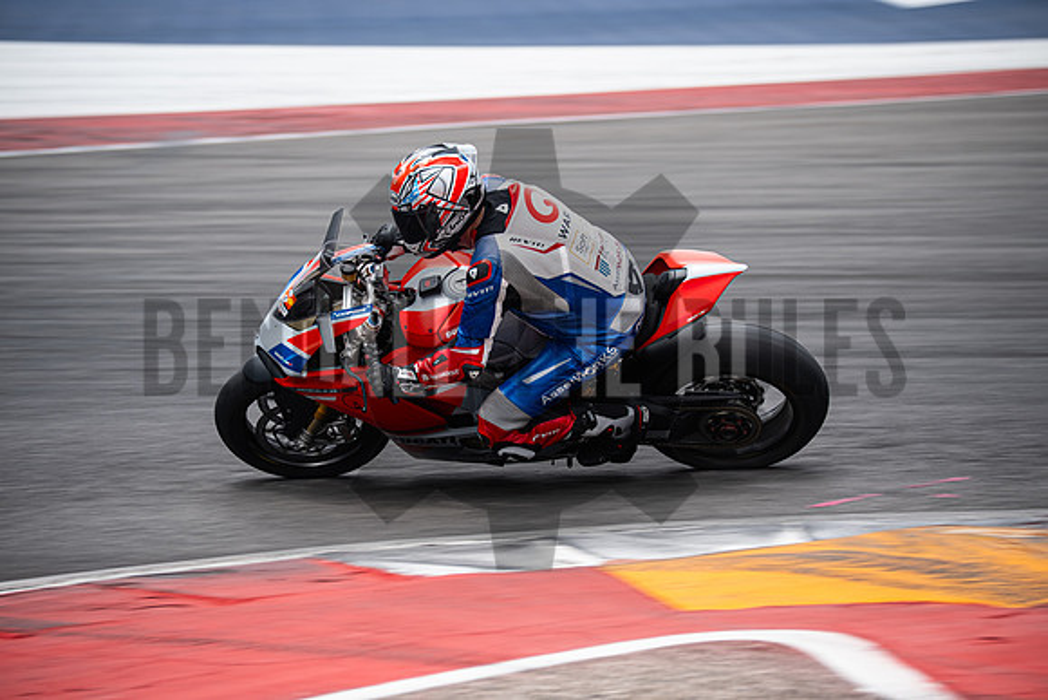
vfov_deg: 6.5
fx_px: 6114
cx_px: 524
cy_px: 350
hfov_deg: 9.8
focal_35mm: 210
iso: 160
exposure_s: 1/250
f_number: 3.6
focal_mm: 140
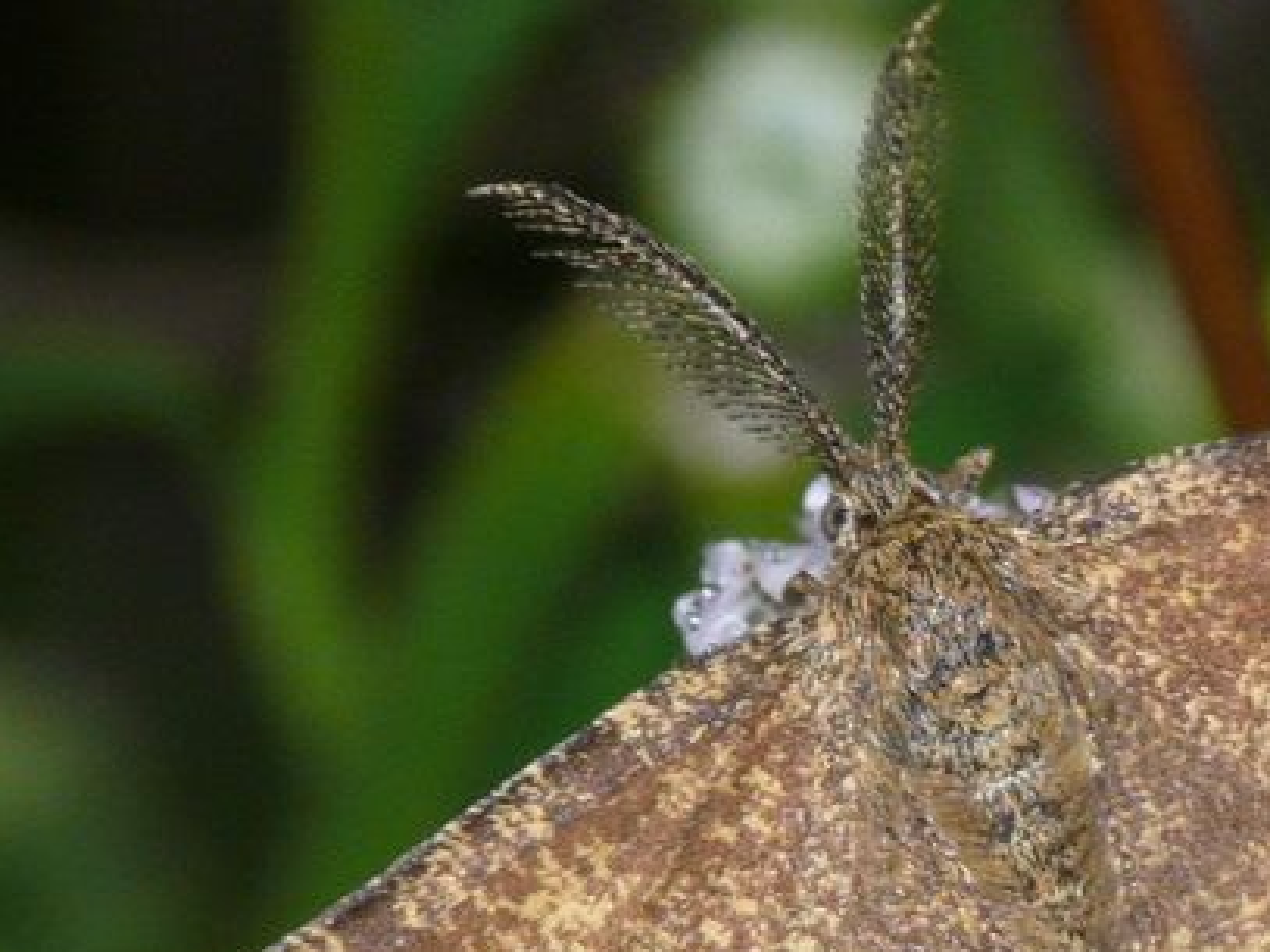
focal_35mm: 428
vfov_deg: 3.5
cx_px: 1019
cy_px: 893
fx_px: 15698
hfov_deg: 4.6
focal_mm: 43.1
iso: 200
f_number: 11
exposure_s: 1/640
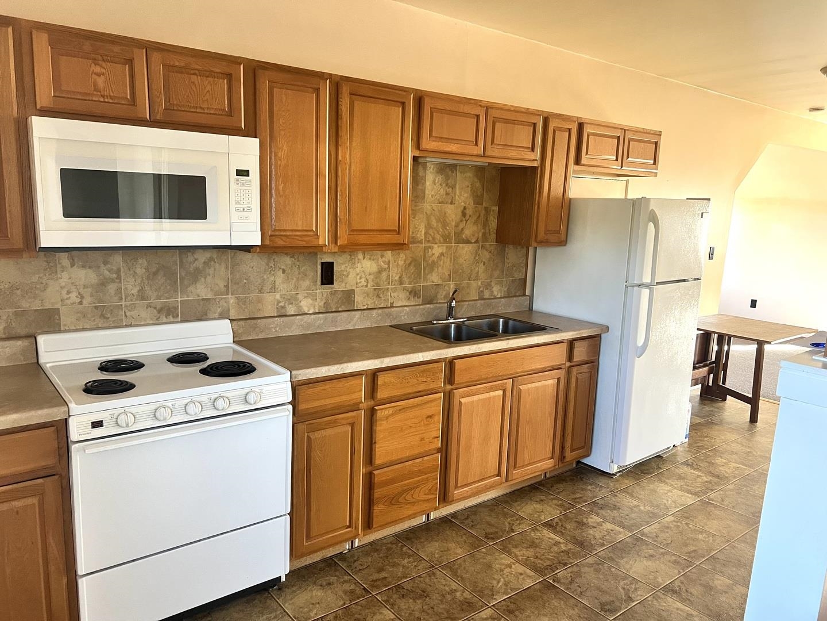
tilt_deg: -10.8
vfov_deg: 53.1
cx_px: 414
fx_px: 621
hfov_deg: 67.3
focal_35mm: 26
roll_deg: -2.8
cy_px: 310
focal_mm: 5.7
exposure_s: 1/60
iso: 200
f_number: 1.5
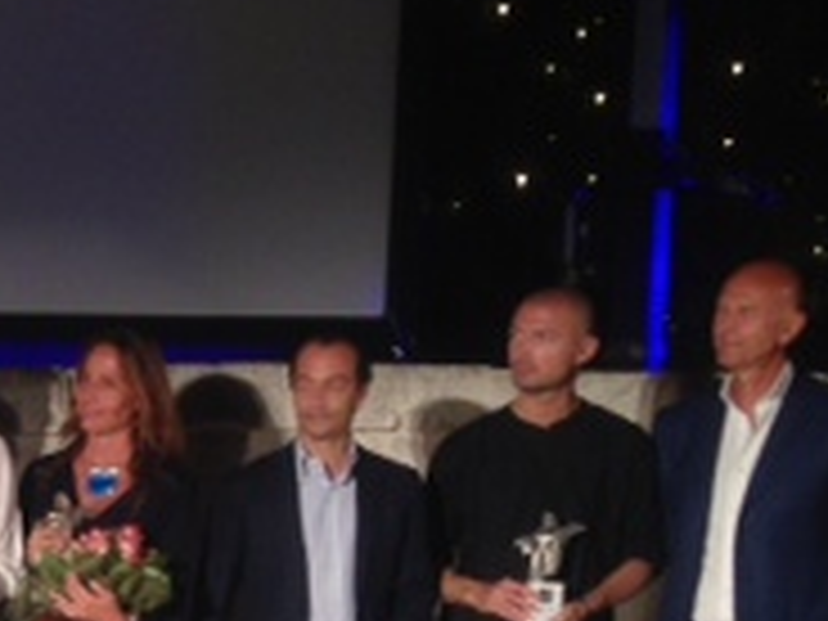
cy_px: 792
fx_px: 2918
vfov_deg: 11.8
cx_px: -482
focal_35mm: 122
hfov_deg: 14.8
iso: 80
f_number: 2.4
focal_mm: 4.28
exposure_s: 1/20
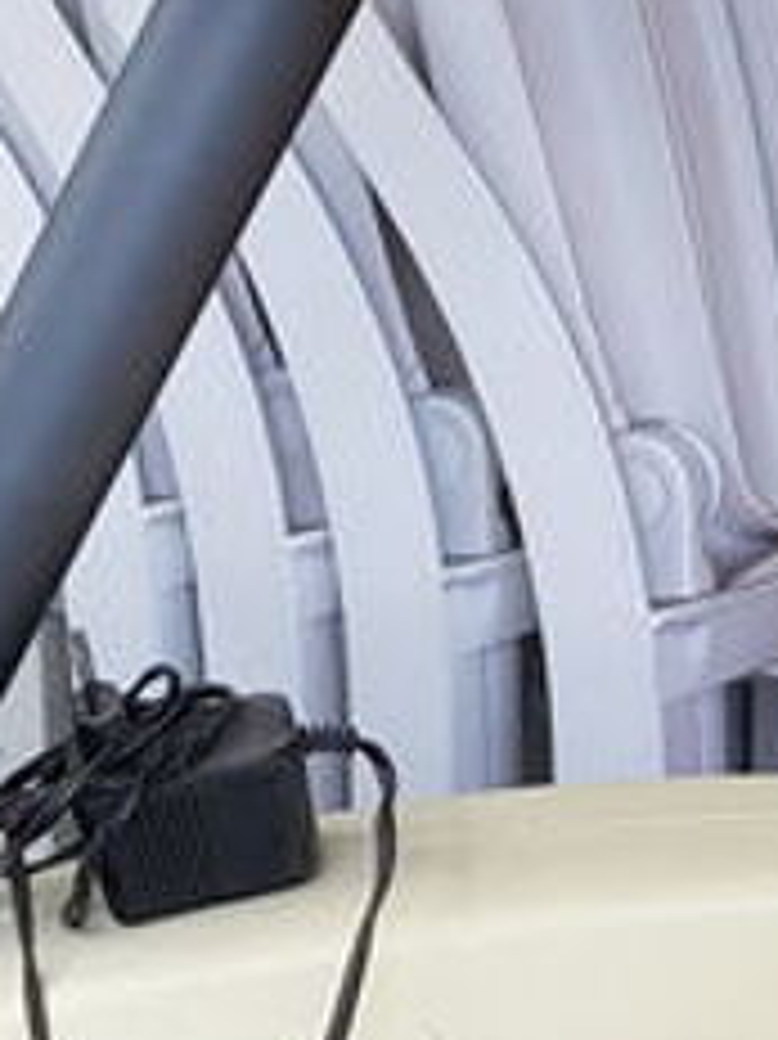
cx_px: -791
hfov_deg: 9.3
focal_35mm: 150
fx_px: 4499
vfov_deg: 13.1
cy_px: 759
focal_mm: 4.2
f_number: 1.7
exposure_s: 1/202
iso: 40
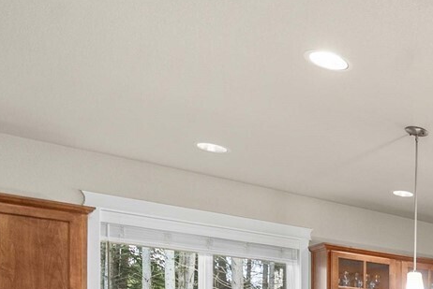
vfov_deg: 25.3
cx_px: 694
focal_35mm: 44
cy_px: 397
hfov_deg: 26.4
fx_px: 530
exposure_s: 1/10
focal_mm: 12
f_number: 7.1
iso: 1000
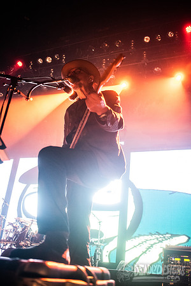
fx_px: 279
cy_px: 143
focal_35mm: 35
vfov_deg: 54.4
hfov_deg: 37.9
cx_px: 96
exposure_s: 1/50
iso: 4000
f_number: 3.2
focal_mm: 35
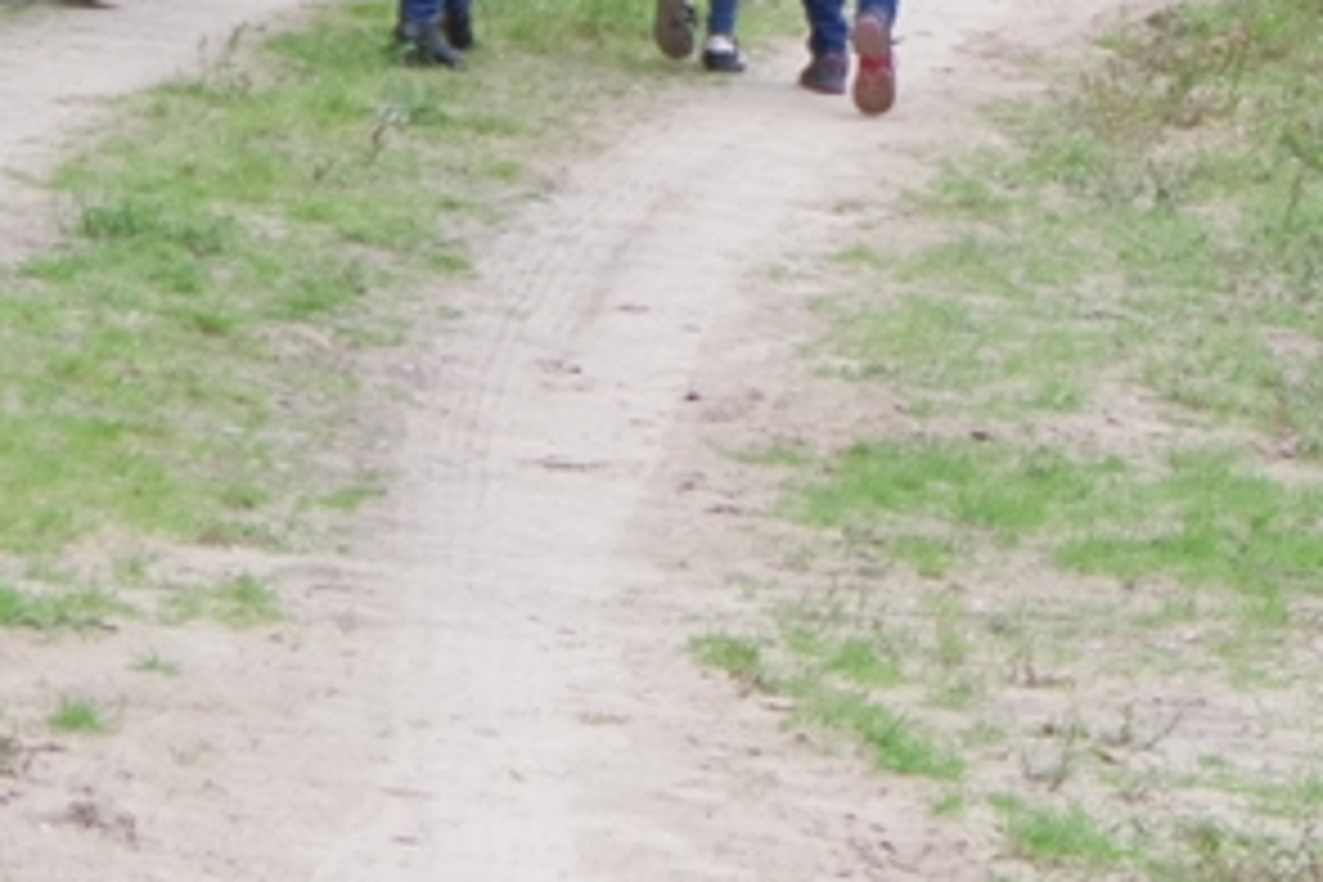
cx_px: 1854
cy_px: -196
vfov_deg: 4.4
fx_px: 11539
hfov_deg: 6.5
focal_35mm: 314
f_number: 7.1
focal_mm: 60
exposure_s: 1/1000
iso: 1600
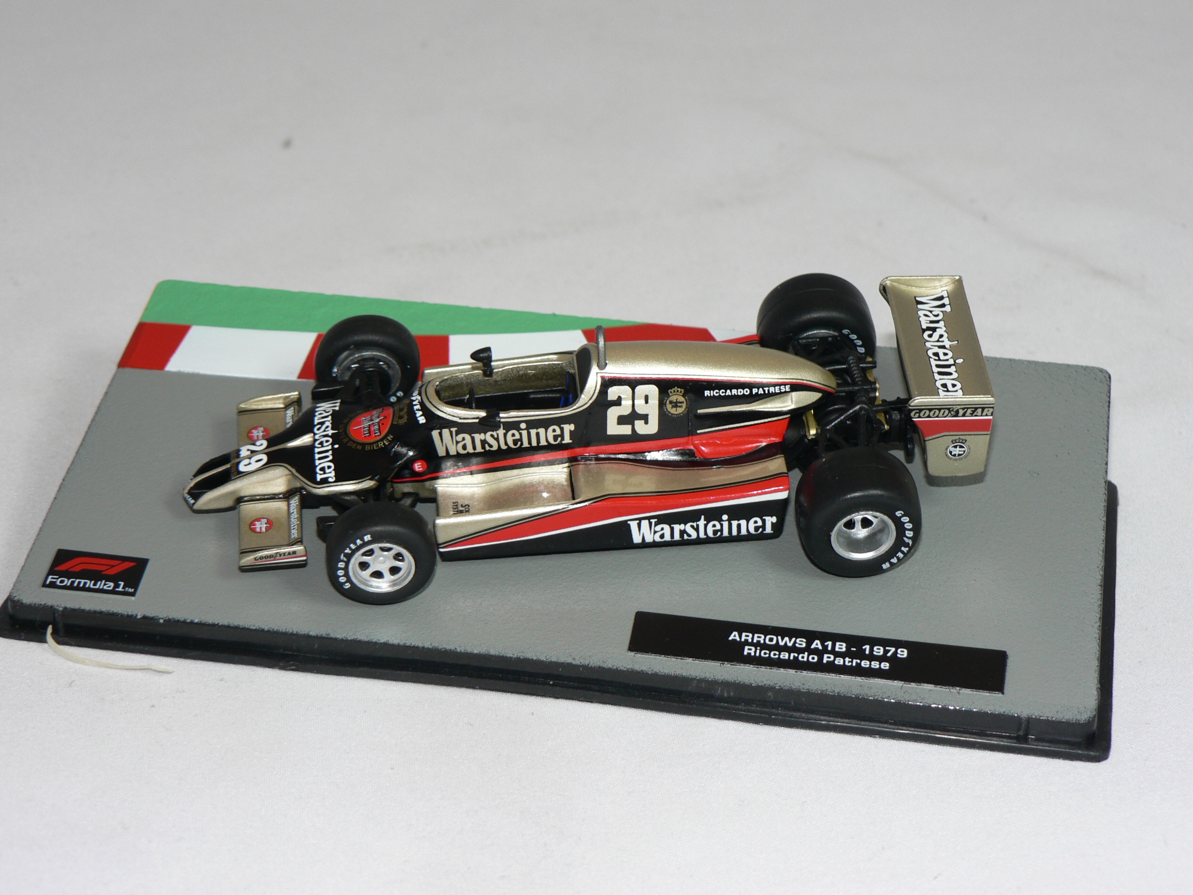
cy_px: 447
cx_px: 593
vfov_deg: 16.4
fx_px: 3102
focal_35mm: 90
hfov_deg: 21.8
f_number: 3.2
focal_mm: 14.9
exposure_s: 1/60
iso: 80
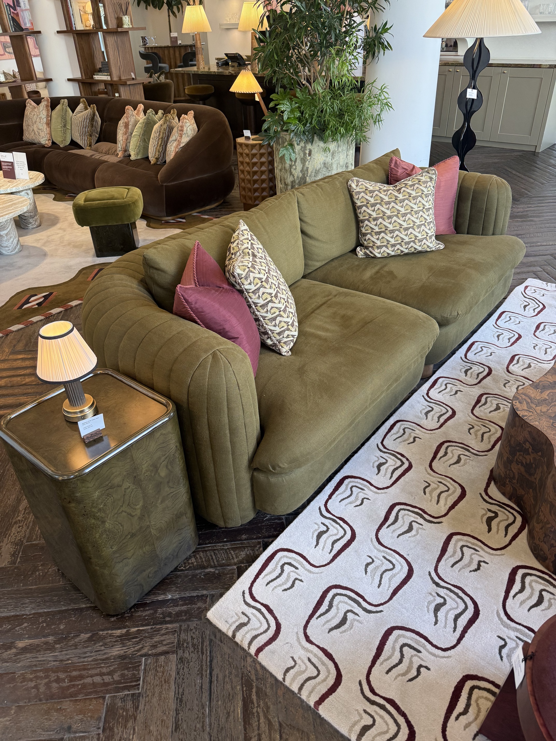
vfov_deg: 71.6
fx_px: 514
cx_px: 278
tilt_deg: -33.8
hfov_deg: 56.8
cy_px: 370
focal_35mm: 24
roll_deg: +1.9
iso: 160
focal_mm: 6.76
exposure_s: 1/100
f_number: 1.78
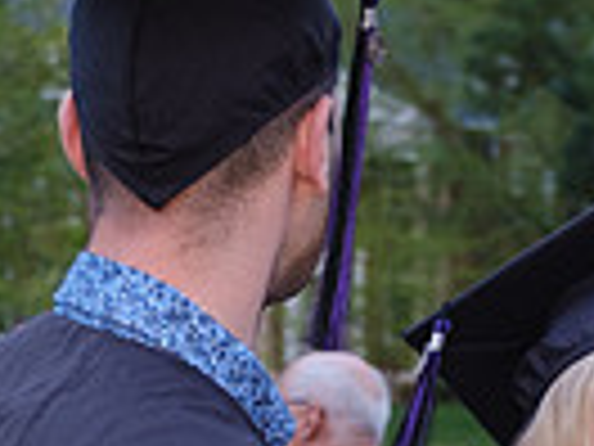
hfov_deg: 10.3
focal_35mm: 192
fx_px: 3295
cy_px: 752
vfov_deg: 7.5
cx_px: 418
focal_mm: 25.7
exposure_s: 1/60
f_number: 2.8
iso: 1600
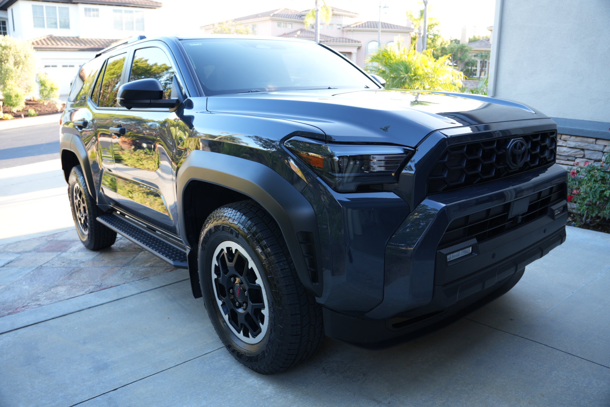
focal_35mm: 27
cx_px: 305
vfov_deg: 48.0
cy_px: 204
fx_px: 458
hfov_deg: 67.3
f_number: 4
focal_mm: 18
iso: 200
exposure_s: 1/60
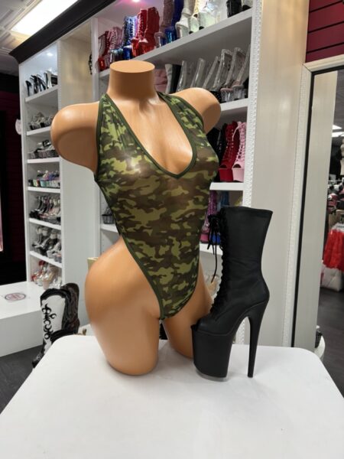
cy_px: 230
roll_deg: -1.3
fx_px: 345
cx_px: 172
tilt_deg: -8.2
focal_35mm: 26
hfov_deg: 53.1
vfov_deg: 67.3
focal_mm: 5.7
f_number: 1.5
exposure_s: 1/60
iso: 80
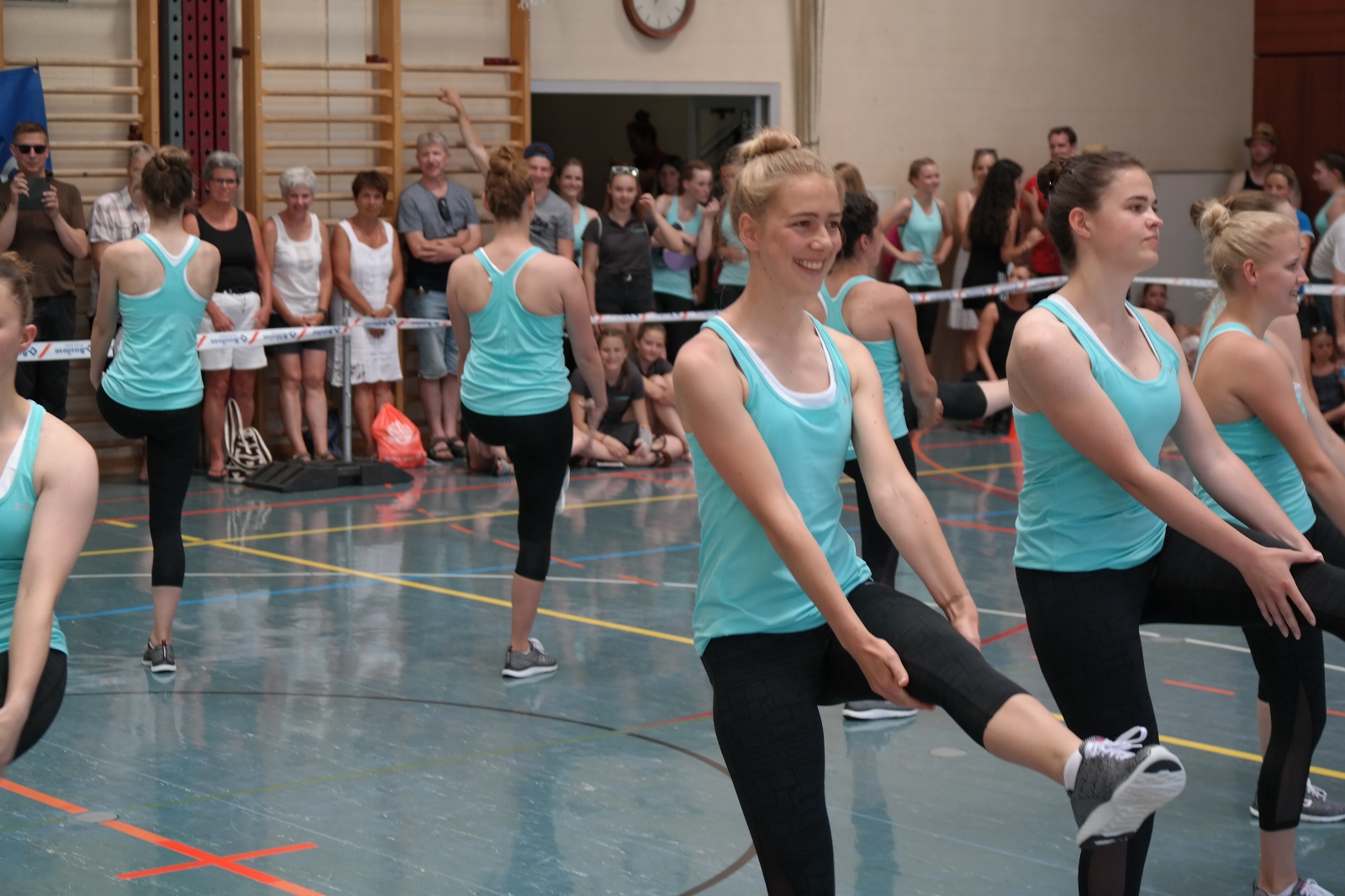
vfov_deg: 17.7
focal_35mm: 77
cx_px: 672
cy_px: 448
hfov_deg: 26.3
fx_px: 2876
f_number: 4
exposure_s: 1/80
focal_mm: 50
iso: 200
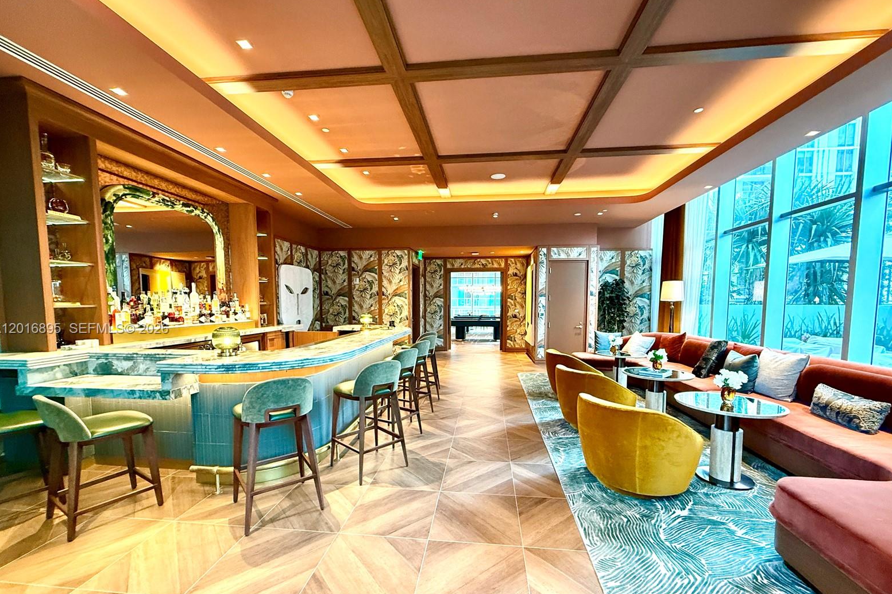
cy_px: 329
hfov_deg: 100.4
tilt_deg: -3.6
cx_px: 449
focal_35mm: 15
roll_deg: -0.3
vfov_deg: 77.1
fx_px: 372
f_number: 2.2
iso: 400
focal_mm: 2.22
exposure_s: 1/60
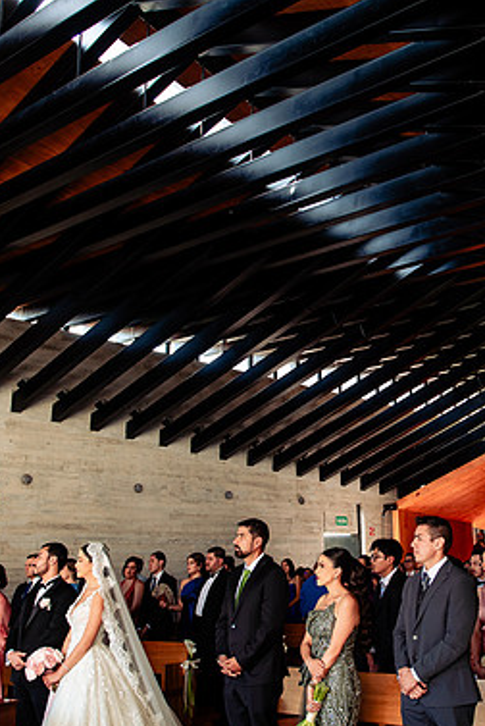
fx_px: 867
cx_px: 337
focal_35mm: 43
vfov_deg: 45.4
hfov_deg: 30.9
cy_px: 371
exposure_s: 1/400
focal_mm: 27
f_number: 3.2
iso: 500
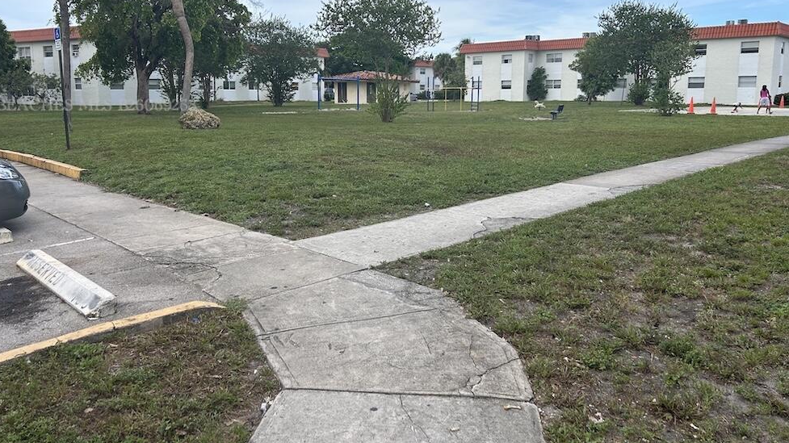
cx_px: 386
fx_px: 607
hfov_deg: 66.1
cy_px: 166
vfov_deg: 39.9
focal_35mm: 29
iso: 50
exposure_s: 1/1751
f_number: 1.5
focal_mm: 5.7
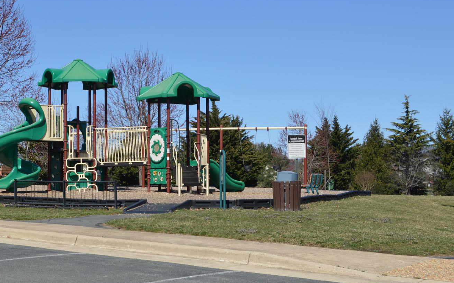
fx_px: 913
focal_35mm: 74
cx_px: 114
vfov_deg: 17.7
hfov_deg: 27.5
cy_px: 142
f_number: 10
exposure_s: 1/400
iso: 100
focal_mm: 31
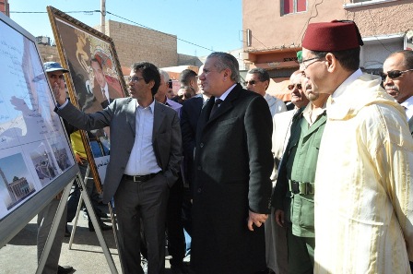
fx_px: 309
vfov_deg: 47.8
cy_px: 137
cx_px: 206
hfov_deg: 67.5
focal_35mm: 27
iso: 1600
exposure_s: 1/500
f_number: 11
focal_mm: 18
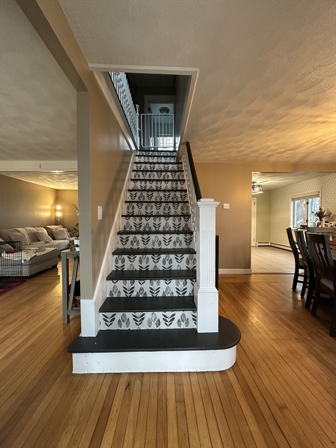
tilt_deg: -0.7
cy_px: 224
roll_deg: +0.0
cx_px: 168
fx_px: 181
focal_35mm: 14
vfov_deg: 102.1
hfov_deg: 85.7
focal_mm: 2.22
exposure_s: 1/60
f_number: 2.2
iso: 400
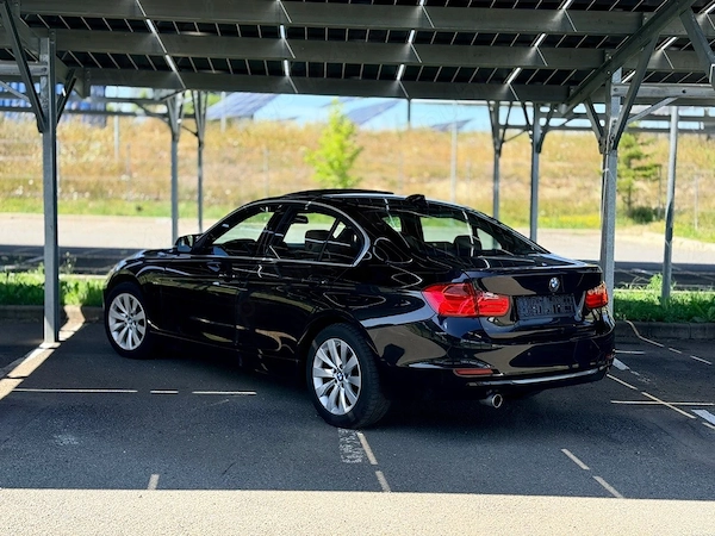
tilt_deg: -2.7
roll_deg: -0.4
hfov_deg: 39.7
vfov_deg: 30.3
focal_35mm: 48
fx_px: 991
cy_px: 268
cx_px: 358
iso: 80
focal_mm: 6.76
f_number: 1.78
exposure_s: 1/1575
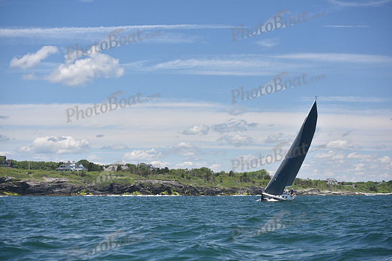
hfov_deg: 28.8
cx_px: 196
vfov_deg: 19.5
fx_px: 762
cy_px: 130
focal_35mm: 70
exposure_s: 1/1000
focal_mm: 70
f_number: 4
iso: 200
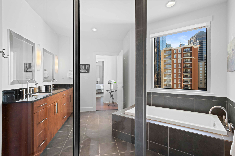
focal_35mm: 17
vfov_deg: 70.4
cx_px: 118
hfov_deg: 93.3
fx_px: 111
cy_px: 78
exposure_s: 1/4
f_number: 11
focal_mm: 17
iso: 400
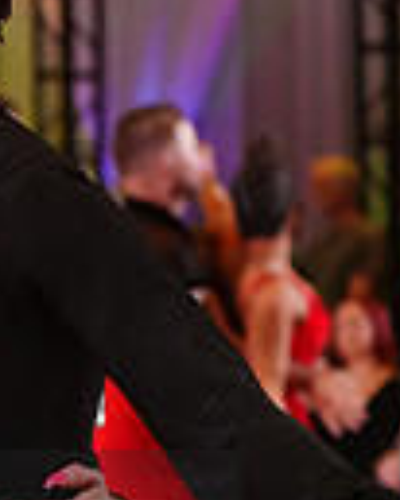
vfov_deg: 5.8
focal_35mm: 333
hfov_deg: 4.6
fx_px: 4934
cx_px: -293
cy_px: 581
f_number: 4
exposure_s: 1/400
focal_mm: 79
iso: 3200
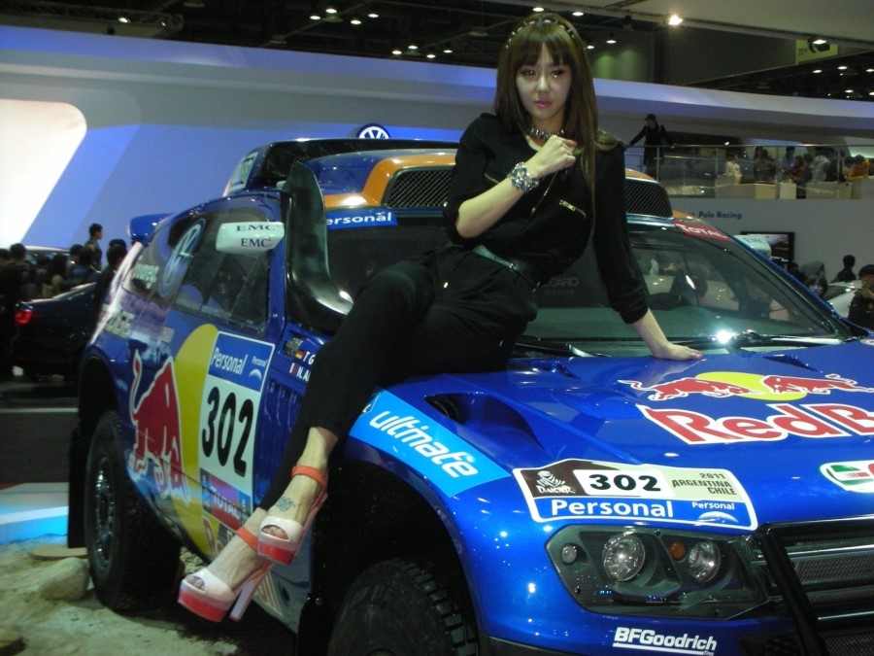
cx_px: 437
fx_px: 1338
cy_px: 328
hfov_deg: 36.2
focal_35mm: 53
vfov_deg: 27.5
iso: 184
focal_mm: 8.8
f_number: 3.7
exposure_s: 1/60.1
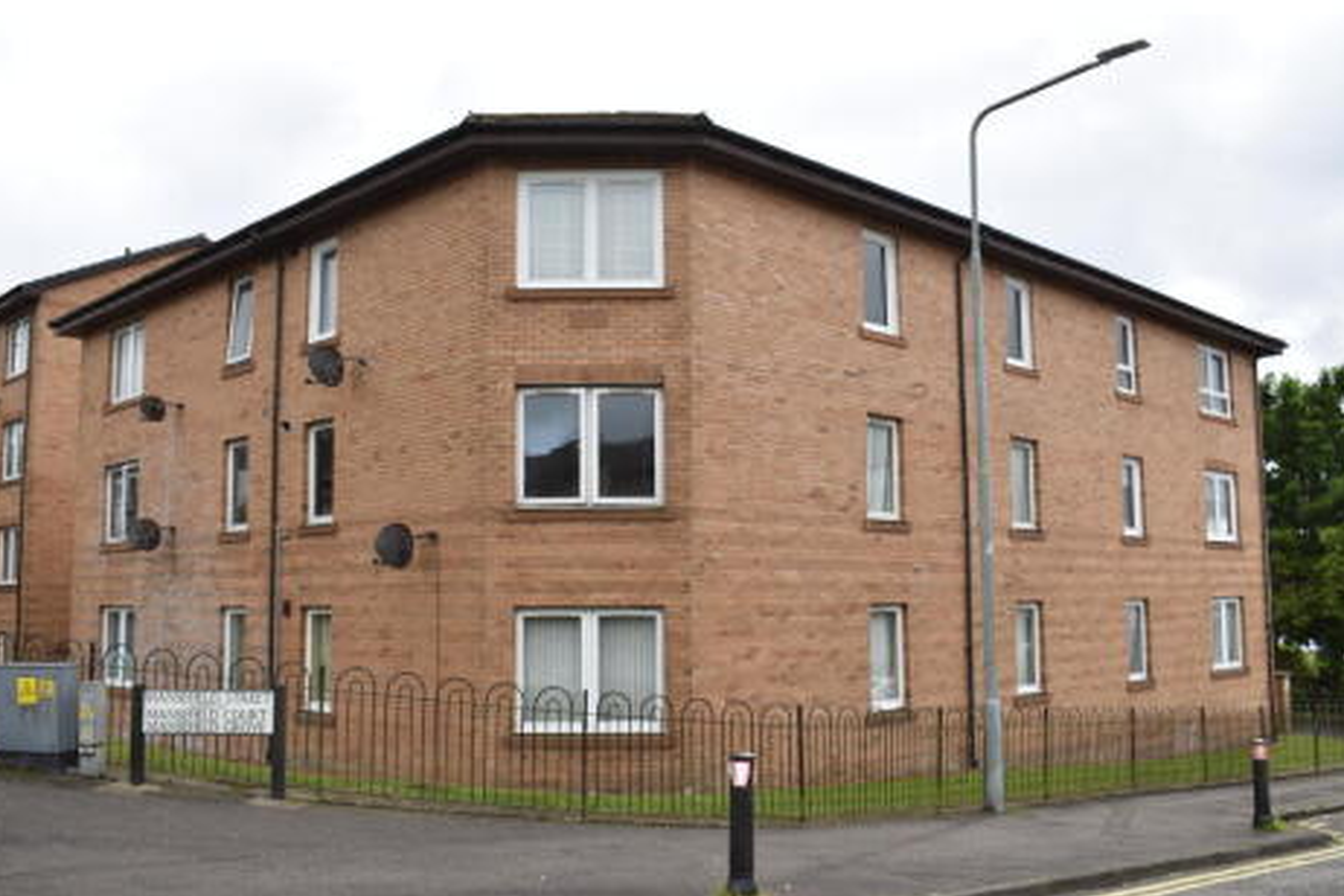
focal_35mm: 34
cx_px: 675
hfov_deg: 55.8
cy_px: 452
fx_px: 1269
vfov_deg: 38.9
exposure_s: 1/200
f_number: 6.3
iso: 100
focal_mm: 22
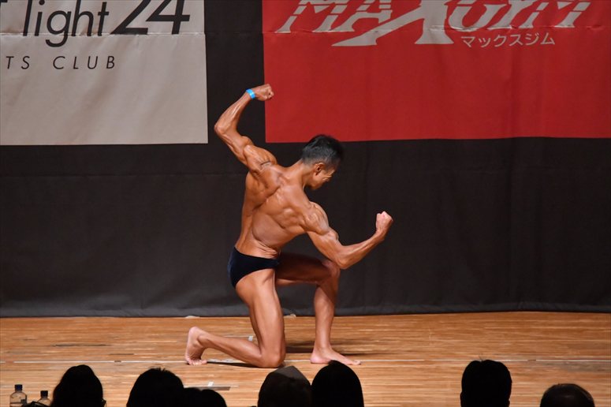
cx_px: 306
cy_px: 204
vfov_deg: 4.8
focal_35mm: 285
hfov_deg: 7.2
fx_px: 4835
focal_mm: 190
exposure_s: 1/400
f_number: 5.6
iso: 10000
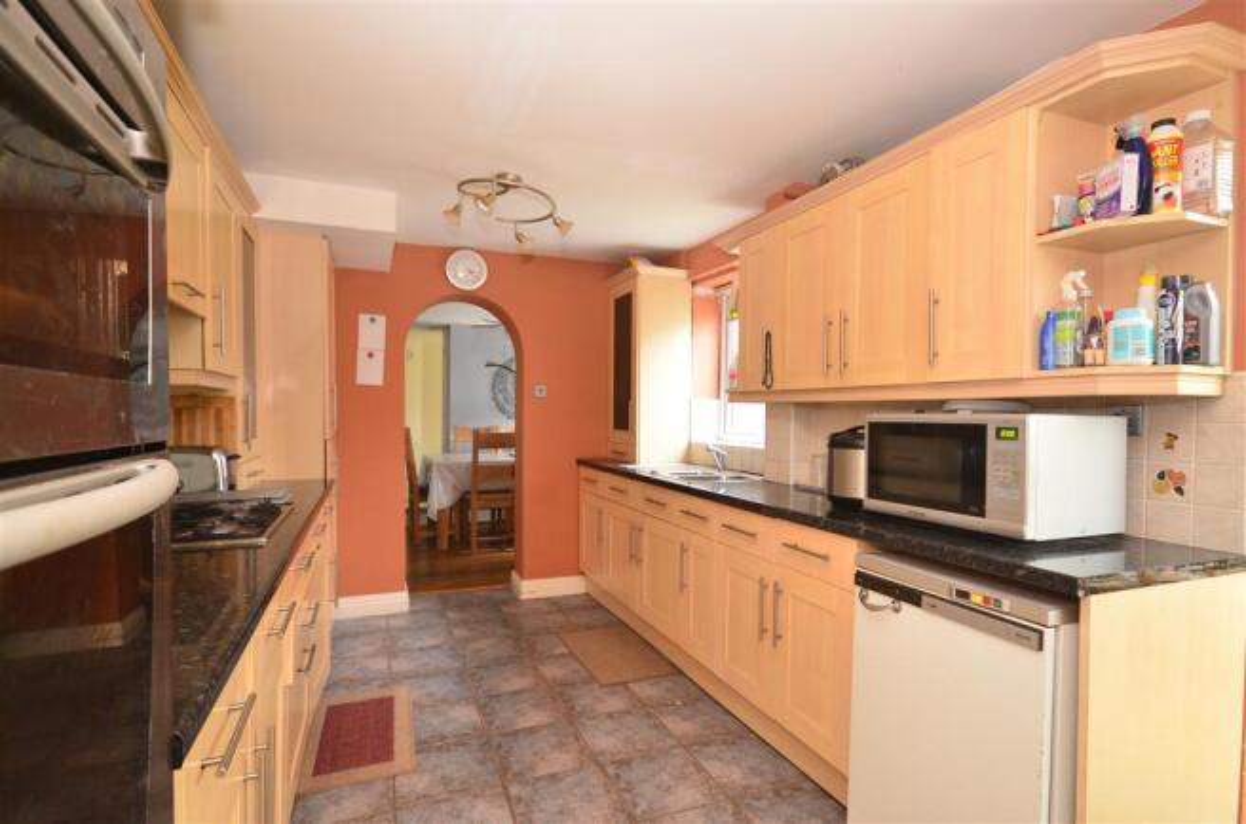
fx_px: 621
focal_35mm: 18
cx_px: 623
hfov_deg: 90.1
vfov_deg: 67.1
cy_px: 412
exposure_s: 1
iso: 640
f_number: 6.3
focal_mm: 12
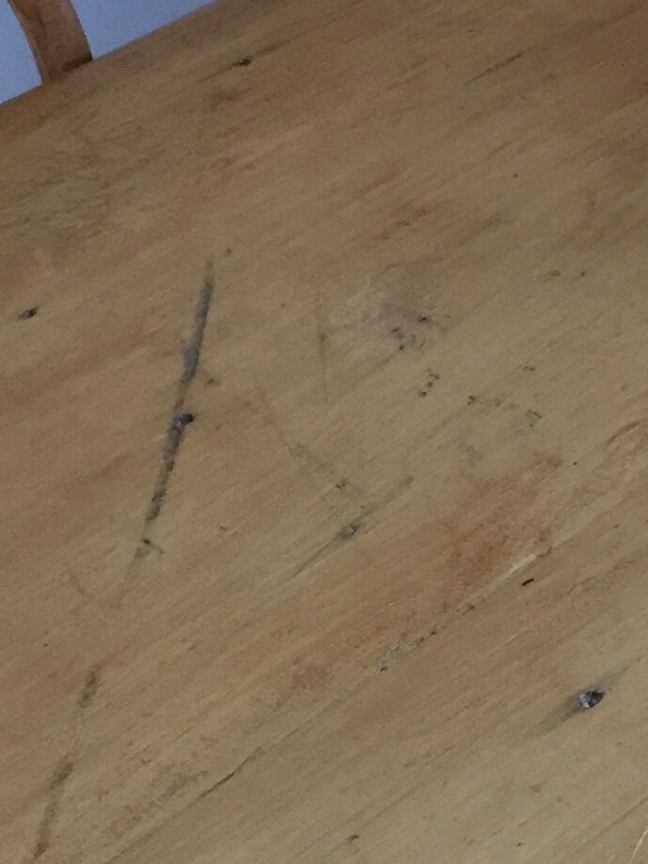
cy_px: 926
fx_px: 2571
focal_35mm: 103
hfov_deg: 14.2
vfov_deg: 18.4
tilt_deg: -49.8
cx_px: 587
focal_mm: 4.15
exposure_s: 1/33
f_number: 2.2
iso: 250
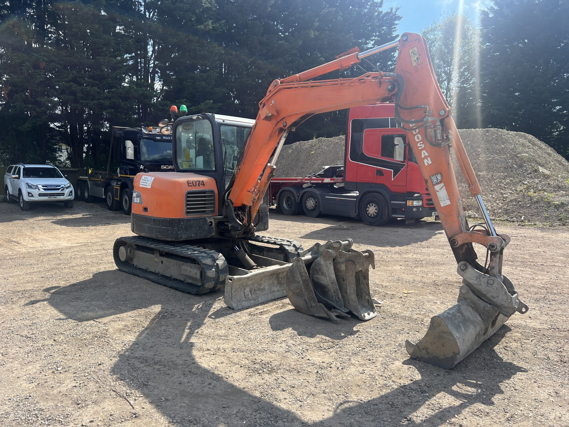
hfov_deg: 67.3
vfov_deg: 53.1
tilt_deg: -4.1
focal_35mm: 26
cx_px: 284
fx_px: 427
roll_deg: -0.3
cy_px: 214
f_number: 1.5
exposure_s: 1/2994
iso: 50
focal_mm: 5.7
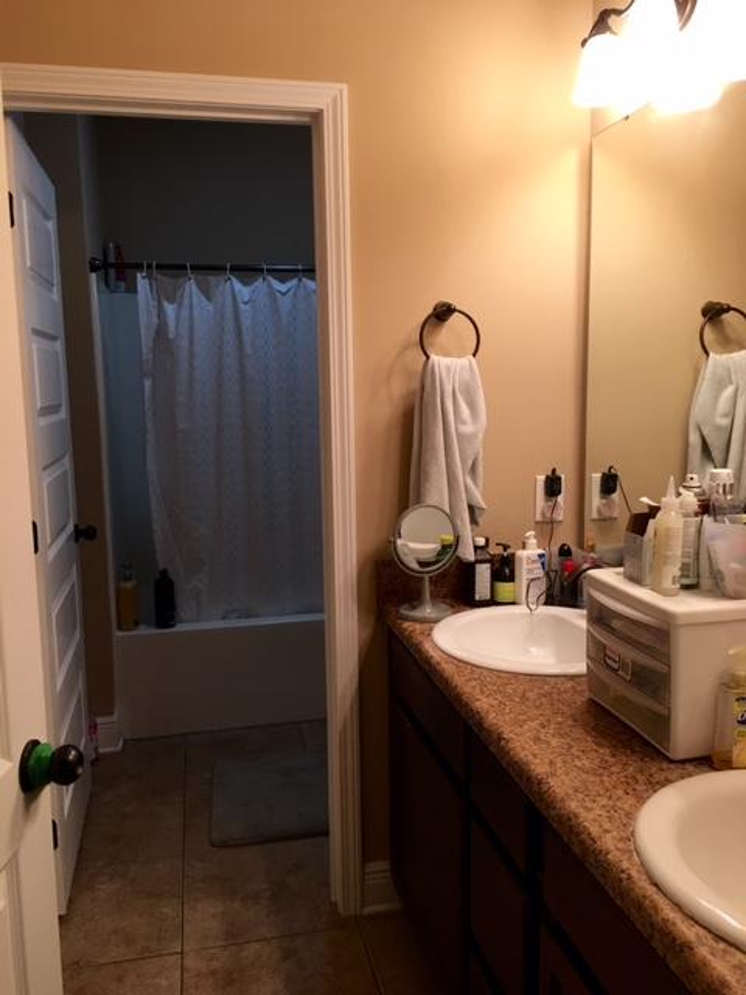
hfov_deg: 48.2
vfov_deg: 61.7
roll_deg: +0.7
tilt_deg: -6.0
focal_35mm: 29
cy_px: 498
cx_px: 373
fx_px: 833
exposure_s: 1/15
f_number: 2.2
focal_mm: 4.15
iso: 32
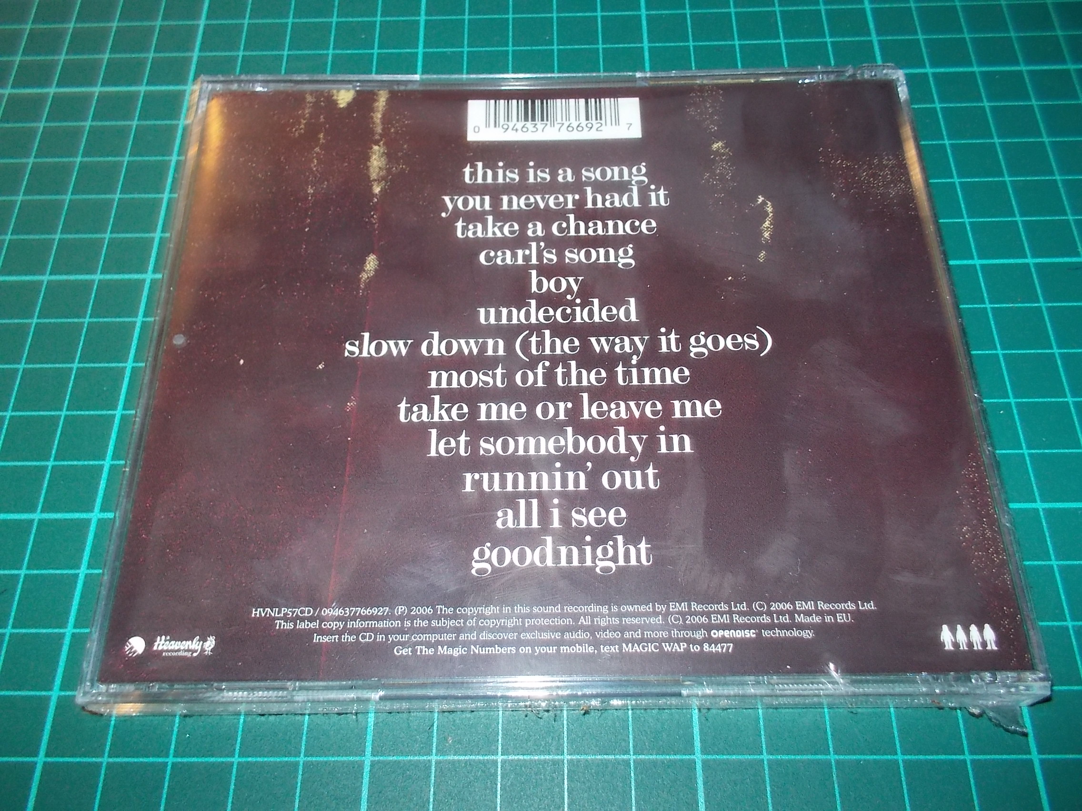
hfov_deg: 61.7
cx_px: 541
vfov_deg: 48.2
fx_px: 906
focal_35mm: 29
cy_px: 406
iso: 200
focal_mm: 4.1
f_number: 3.3
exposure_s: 1/30
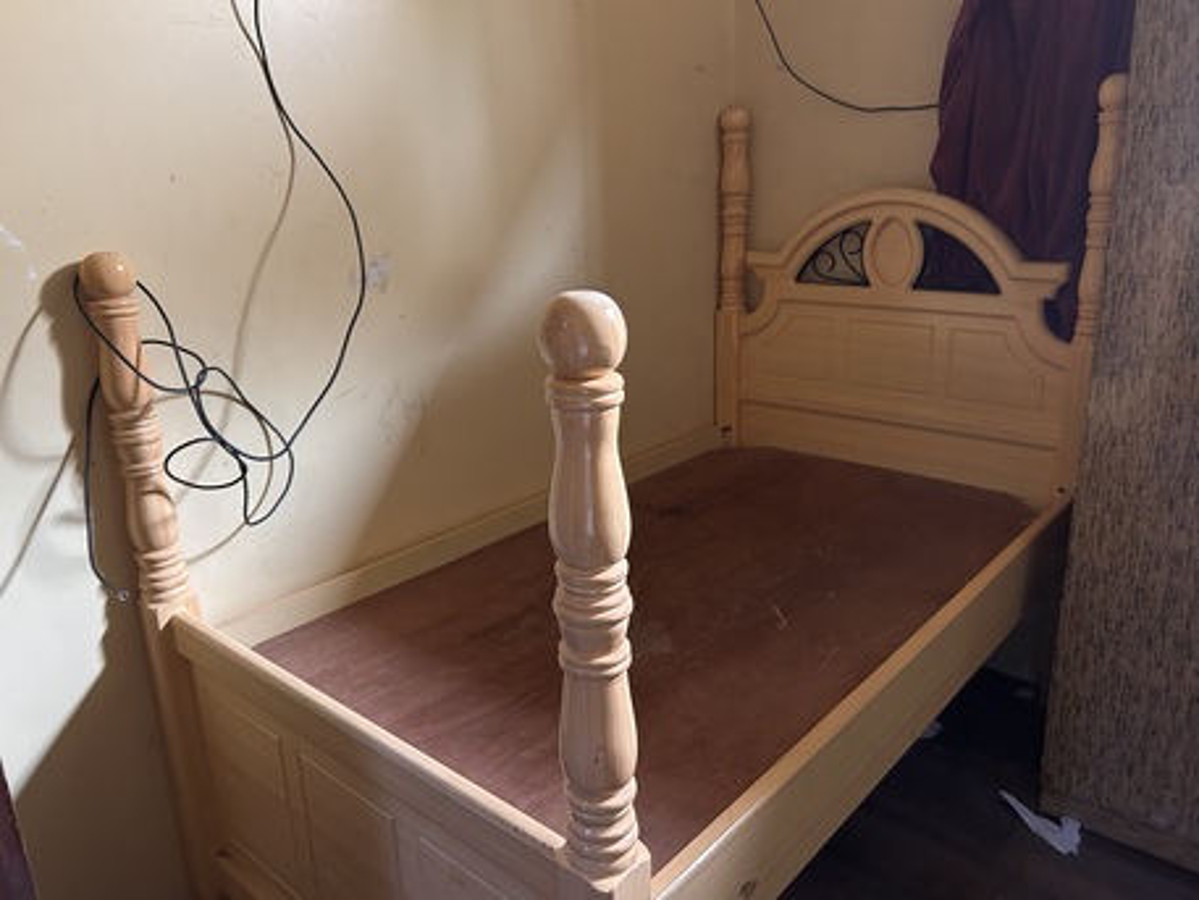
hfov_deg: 67.3
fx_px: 901
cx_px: 600
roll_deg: +1.4
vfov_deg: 53.1
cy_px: 450
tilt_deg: -17.5
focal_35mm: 26
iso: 500
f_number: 1.5
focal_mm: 5.7
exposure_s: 1/33
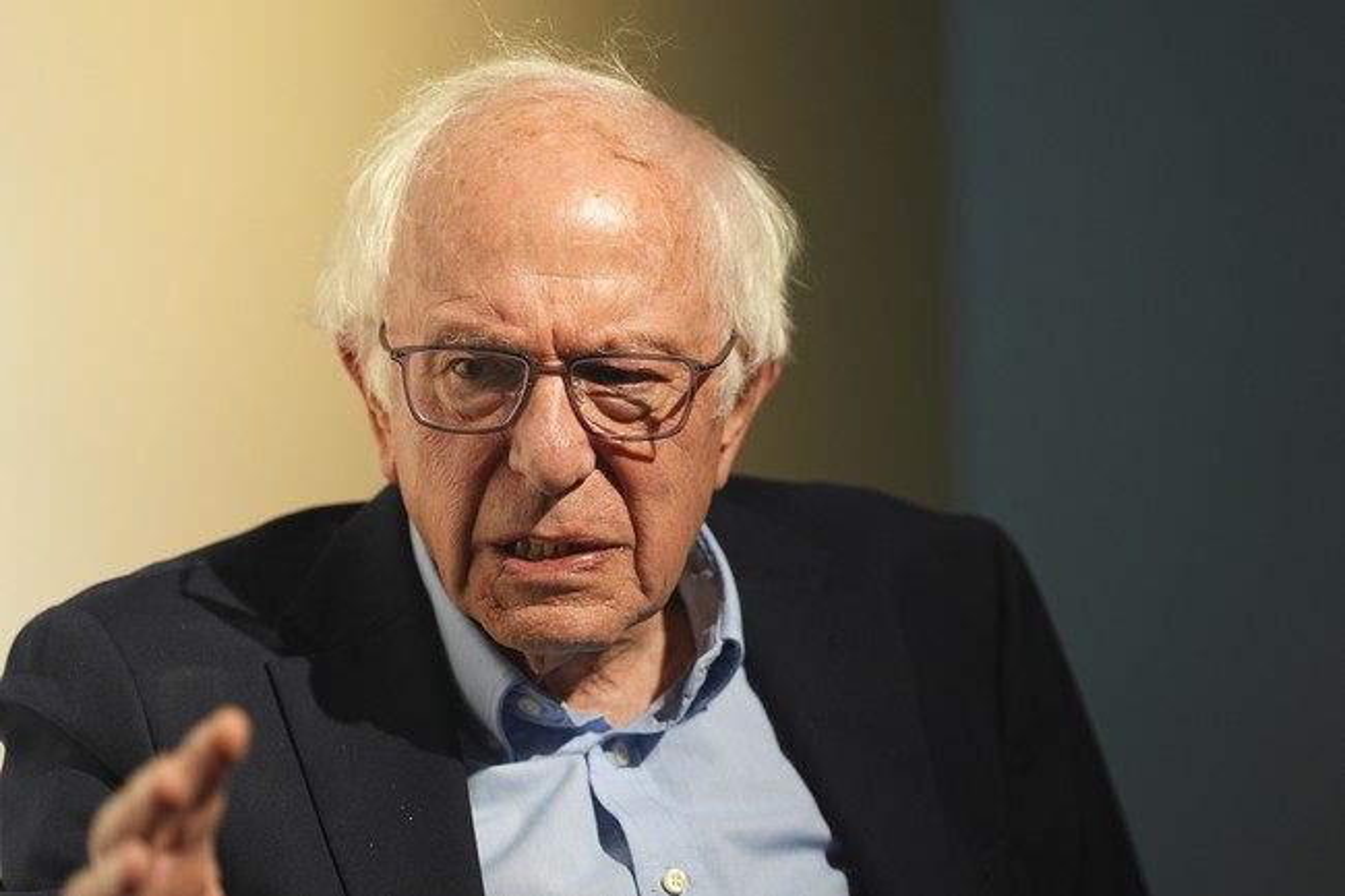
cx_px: 672
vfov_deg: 10.2
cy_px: 448
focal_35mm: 135
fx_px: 5042
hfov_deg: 15.2
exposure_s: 1/320
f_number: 3.2
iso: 800
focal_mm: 135
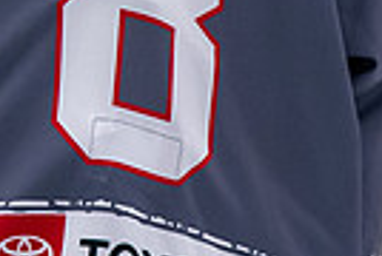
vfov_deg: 1.0
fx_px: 15335
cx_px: 79
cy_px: -214
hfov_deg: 1.4
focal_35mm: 1442
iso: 2000
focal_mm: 200
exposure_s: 1/800
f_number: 3.2
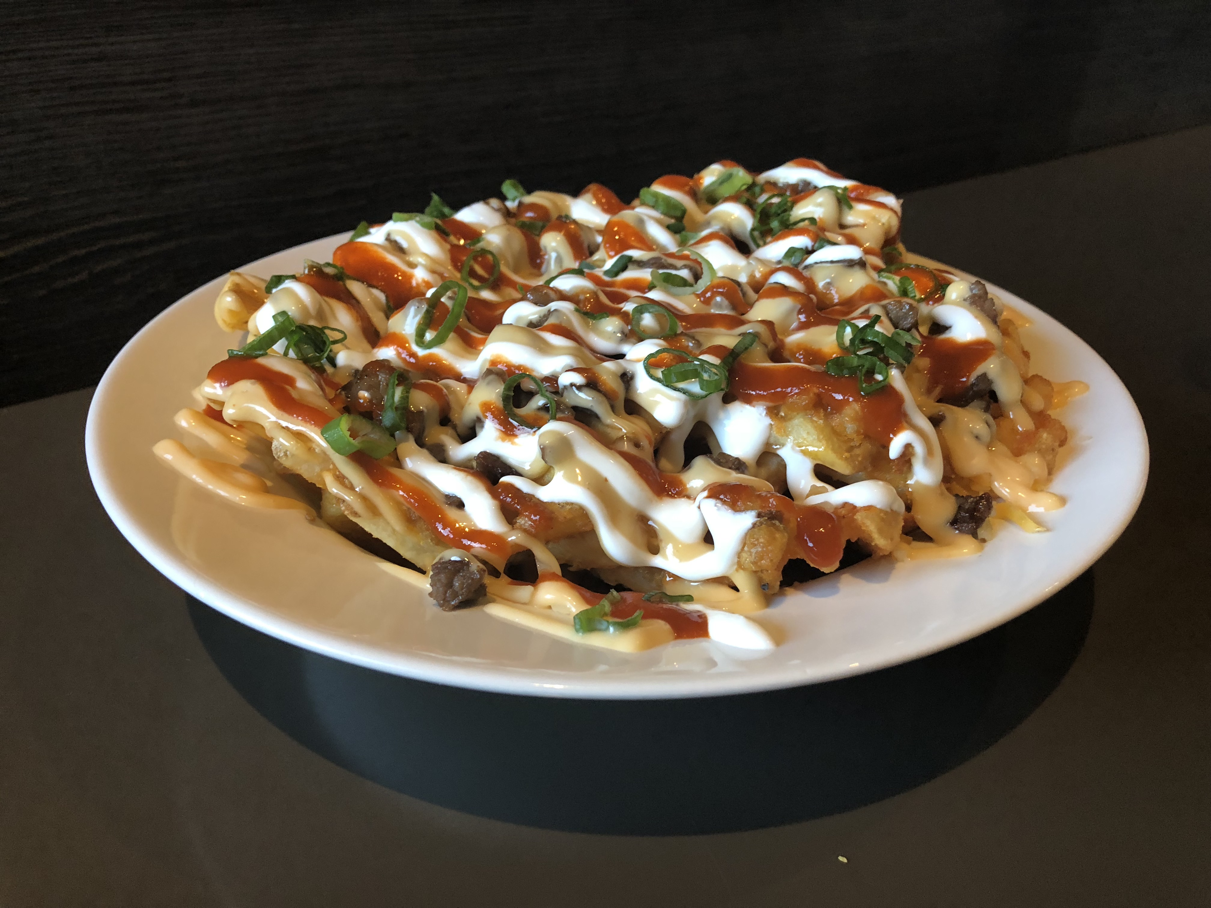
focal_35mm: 28
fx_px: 980
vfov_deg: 49.7
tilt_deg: -30.6
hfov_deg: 63.4
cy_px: 454
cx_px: 606
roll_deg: -1.4
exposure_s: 1/15
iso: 64
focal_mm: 4
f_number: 1.8
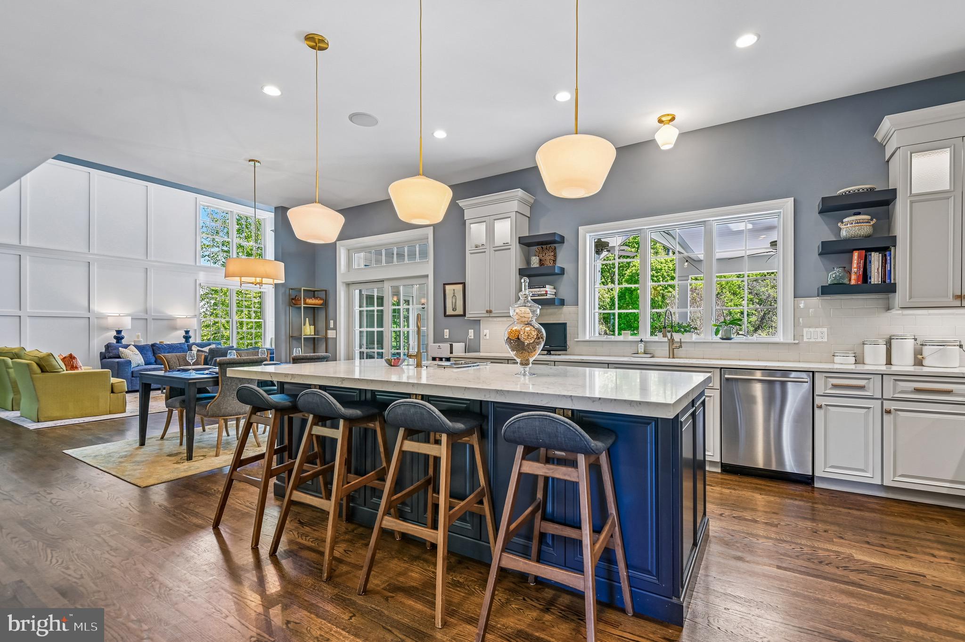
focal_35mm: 16
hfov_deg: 96.8
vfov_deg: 73.7
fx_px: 429
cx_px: 482
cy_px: 321
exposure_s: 1/6
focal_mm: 16
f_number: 8
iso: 100
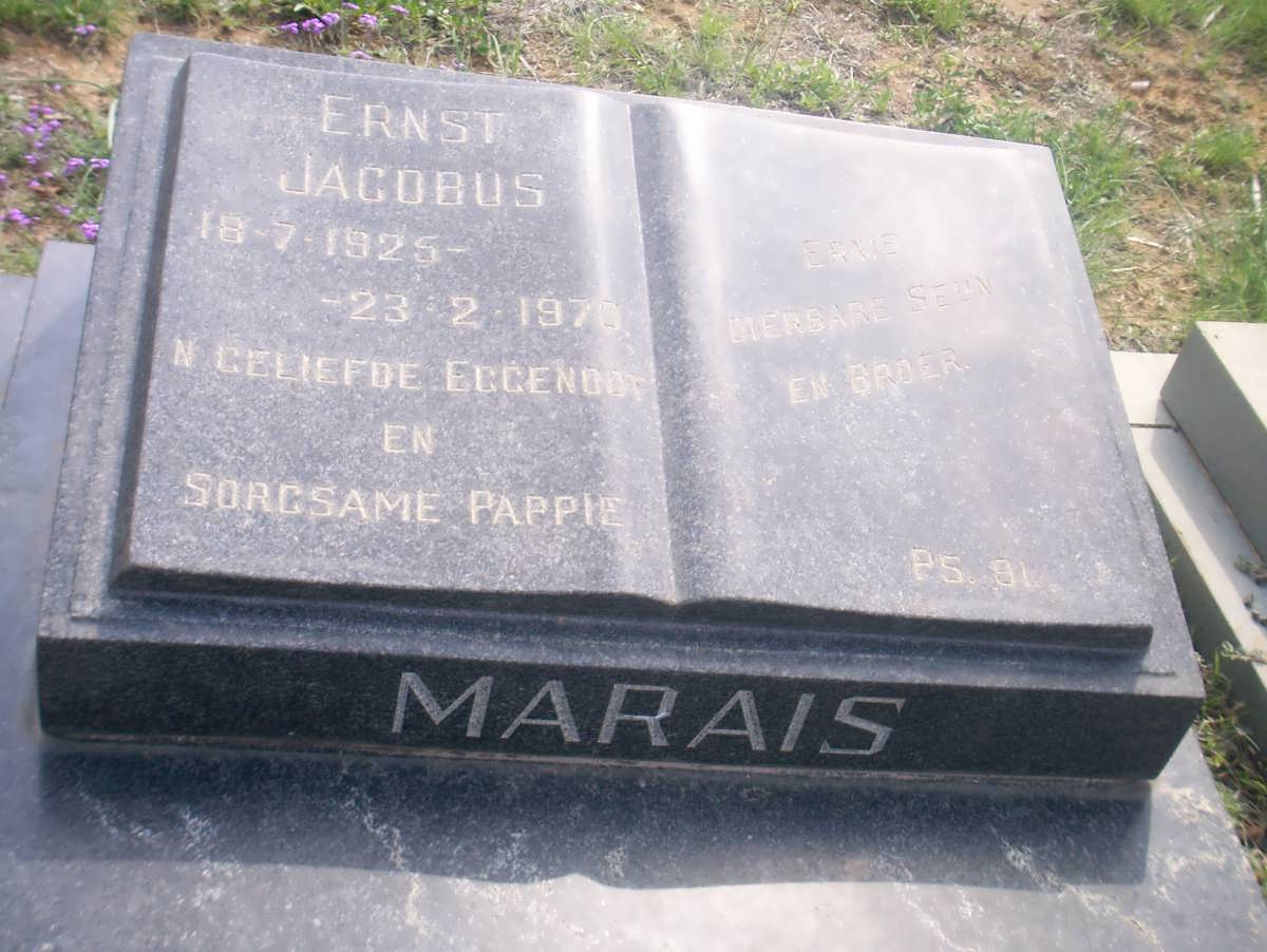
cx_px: 634
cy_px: 476
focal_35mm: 47
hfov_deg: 40.4
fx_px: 1722
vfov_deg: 30.9
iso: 64
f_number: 3.9
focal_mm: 7.8
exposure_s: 1/125
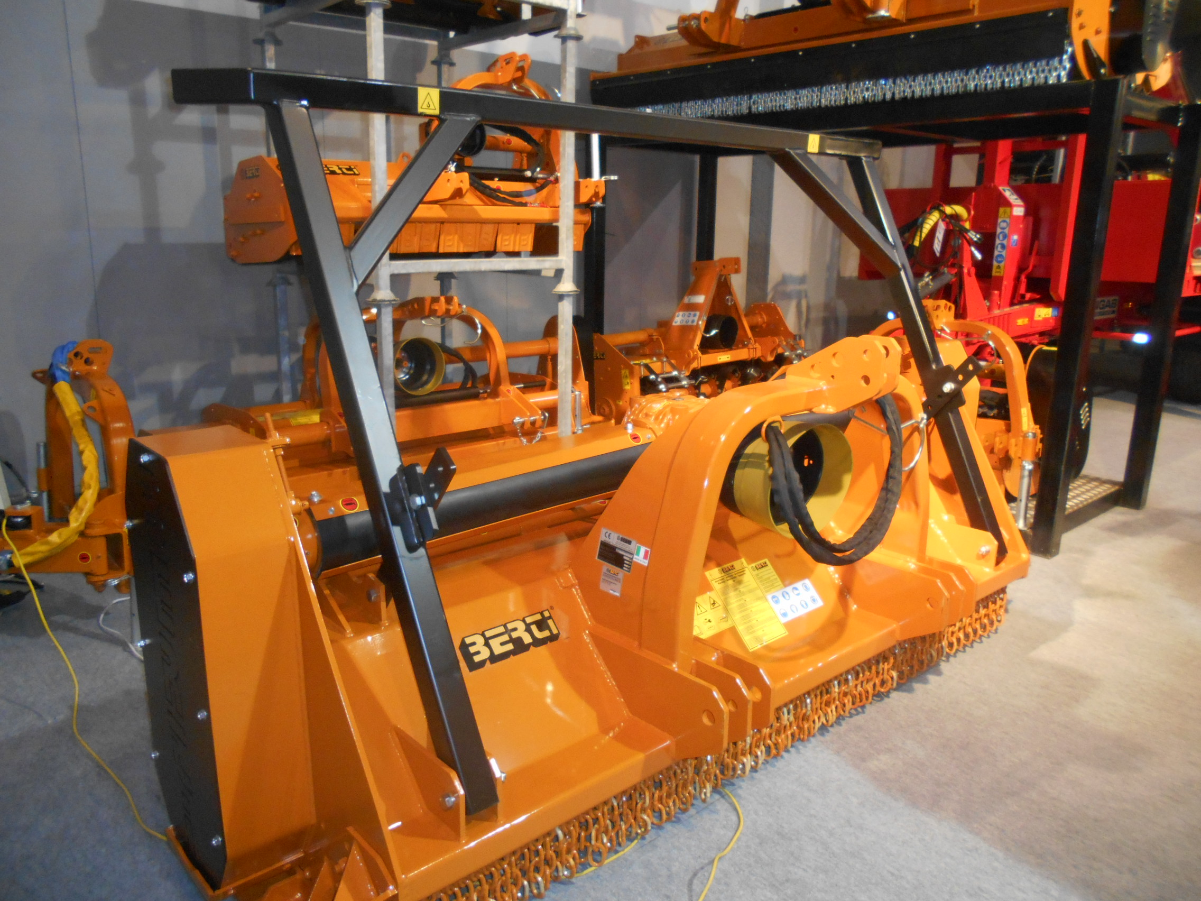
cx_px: 600
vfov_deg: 53.1
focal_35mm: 26
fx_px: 902
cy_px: 450
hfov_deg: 67.3
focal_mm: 4.6
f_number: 3.2
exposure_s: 1/25
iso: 360
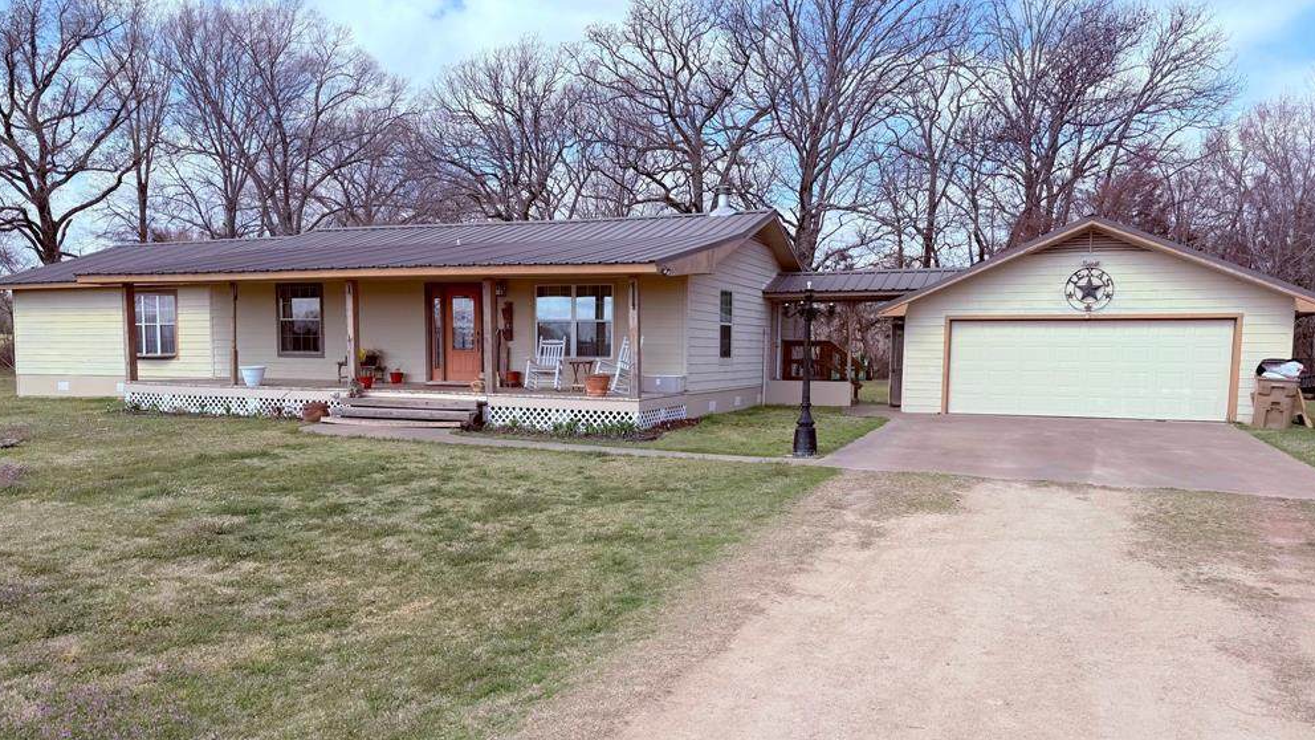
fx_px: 941
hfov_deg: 69.9
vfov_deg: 42.8
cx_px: 644
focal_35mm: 27
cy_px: 423
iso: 80
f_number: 1.78
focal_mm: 6.76
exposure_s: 1/4167
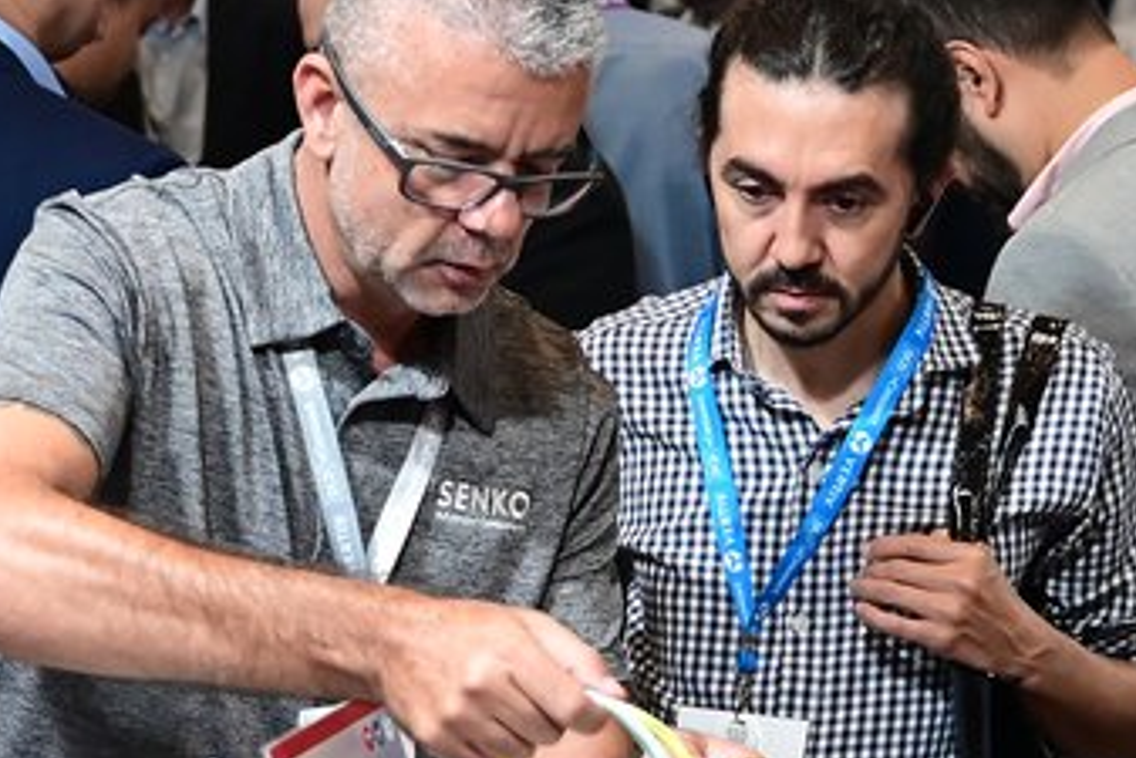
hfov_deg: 15.3
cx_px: 981
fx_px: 4198
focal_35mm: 133
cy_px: 165
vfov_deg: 10.3
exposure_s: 1/400
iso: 2500
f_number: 2.8
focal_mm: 34.5
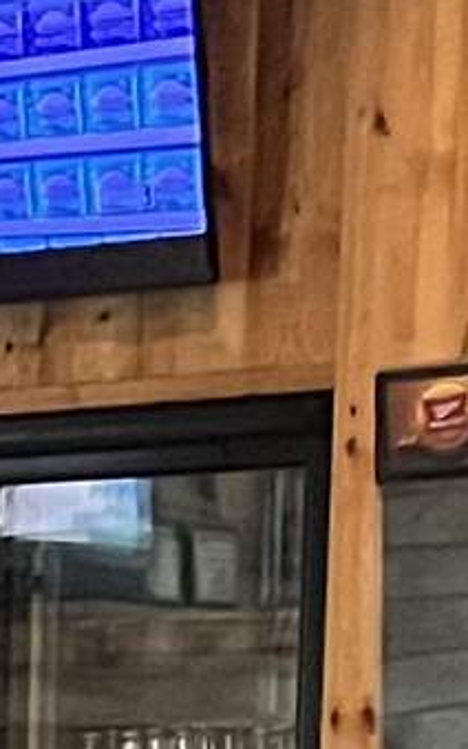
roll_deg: +0.7
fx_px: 5100
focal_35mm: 250
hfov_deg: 4.6
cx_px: -1647
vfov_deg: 8.1
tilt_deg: -7.3
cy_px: 1425
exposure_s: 1/30
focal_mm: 5.1
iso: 640
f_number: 1.6
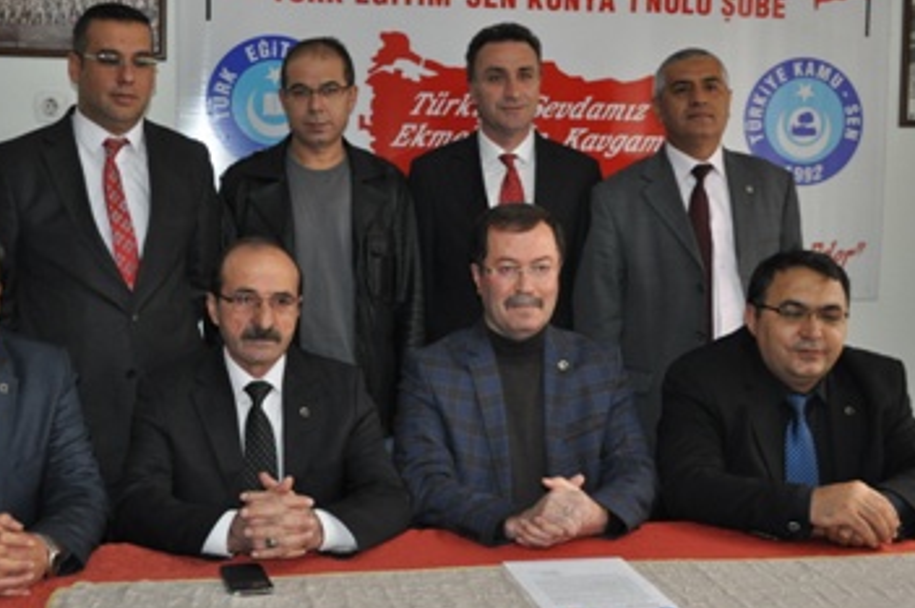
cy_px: 282
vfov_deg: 29.2
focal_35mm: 46
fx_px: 1168
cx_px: 341
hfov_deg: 42.5
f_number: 4
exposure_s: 1/60
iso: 800
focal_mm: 24
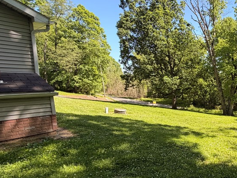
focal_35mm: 26
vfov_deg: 52.9
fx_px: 178
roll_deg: -0.7
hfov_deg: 58.1
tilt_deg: -8.1
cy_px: 104
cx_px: 211
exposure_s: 1/502
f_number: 2.2
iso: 64
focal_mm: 2.22
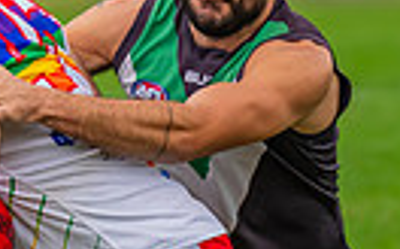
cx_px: -115
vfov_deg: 1.7
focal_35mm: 763
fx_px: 8304
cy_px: 238
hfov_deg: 2.8
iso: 1000
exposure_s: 1/1000
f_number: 4
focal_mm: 170
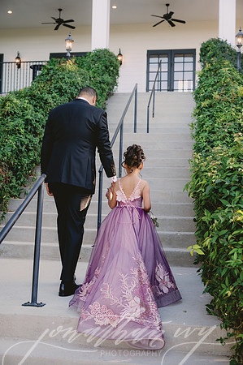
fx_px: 467
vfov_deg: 42.8
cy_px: 182
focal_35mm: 46
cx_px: 122
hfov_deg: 29.2
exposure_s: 1/125
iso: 100
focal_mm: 46
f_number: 3.5
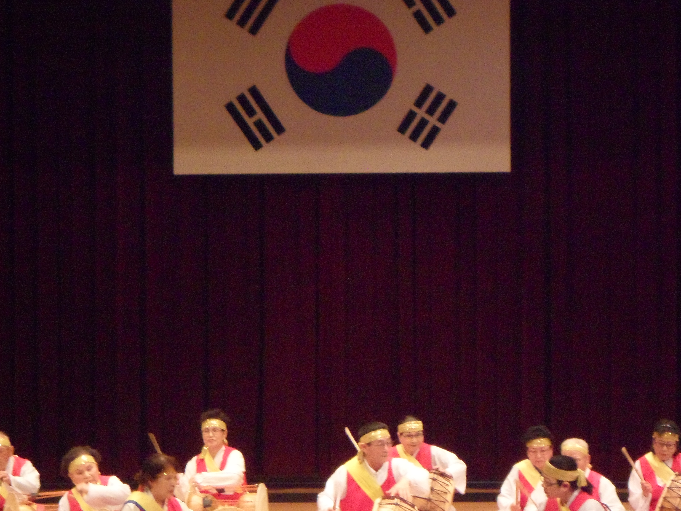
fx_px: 2852
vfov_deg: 10.2
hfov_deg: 13.6
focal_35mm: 145
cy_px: 332
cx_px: 384
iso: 640
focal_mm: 19.6
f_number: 5
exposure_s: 1/60
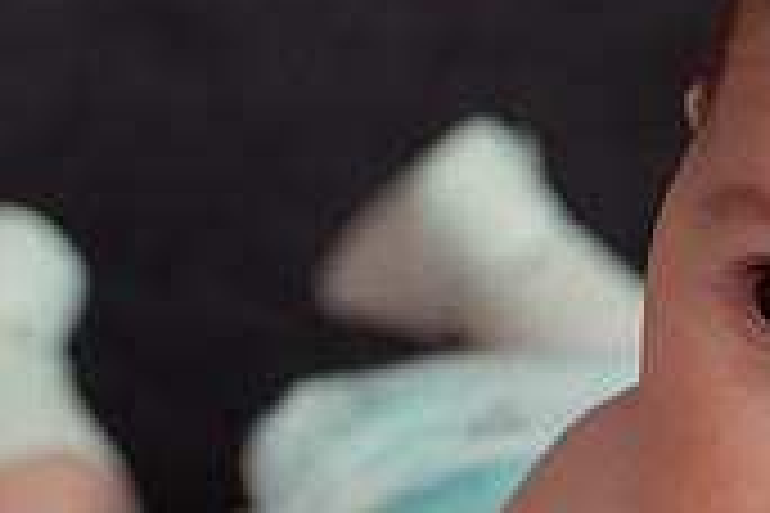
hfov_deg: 15.5
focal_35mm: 129
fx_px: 2759
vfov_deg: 10.6
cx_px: 837
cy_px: 458
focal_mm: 35
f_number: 3.2
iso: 800
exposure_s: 1/250
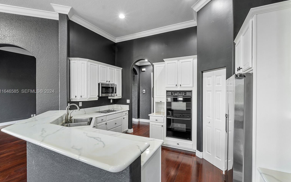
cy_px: 92
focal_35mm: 16
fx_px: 127
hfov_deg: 97.8
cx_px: 147
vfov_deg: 71.3
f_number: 11
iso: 160
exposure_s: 1.3
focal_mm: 10
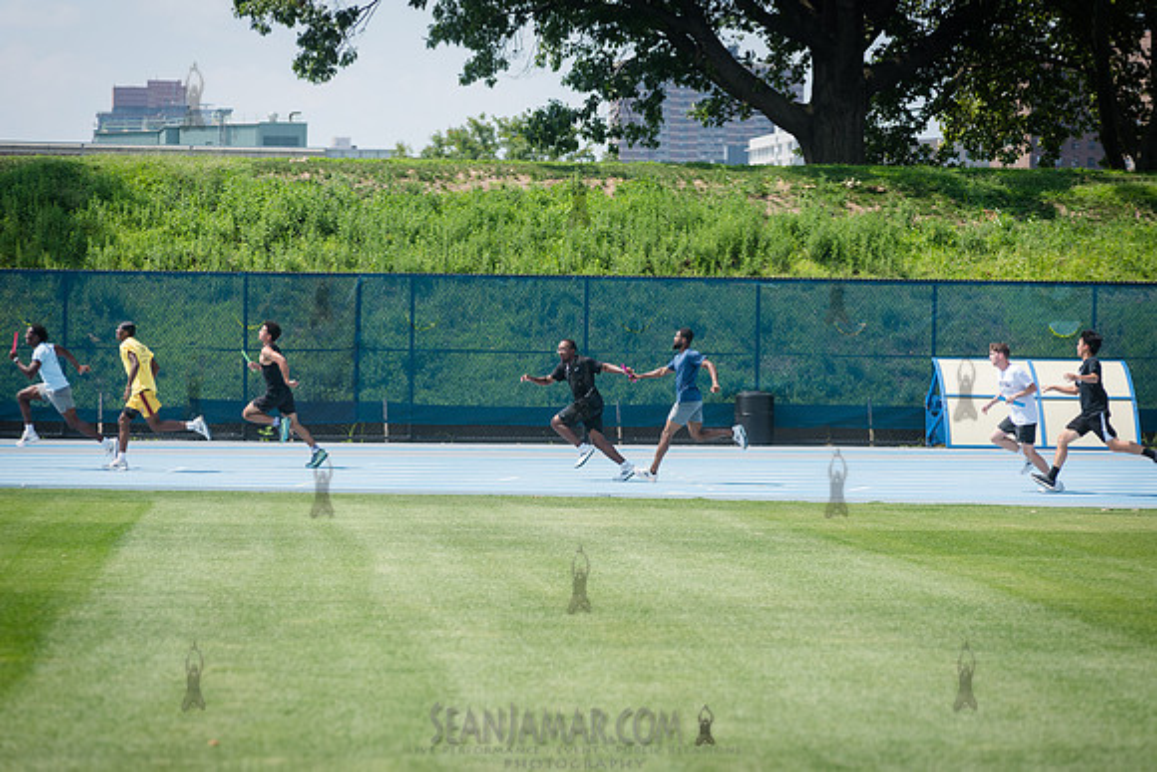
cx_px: 578
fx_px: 4661
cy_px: 386
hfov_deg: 14.2
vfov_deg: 9.5
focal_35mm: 145
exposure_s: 1/1250
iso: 250
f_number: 4.5
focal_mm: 145
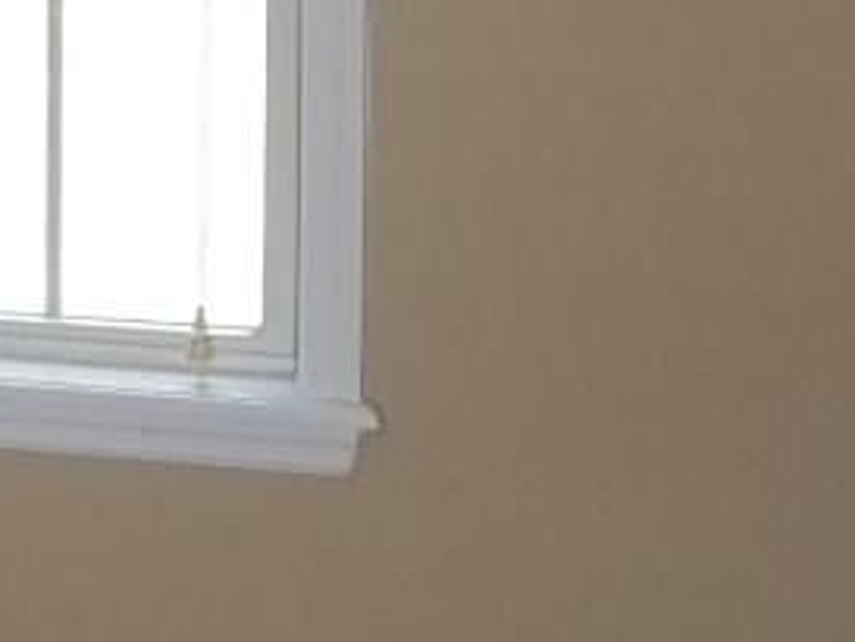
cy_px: -204
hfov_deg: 11.7
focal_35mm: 164
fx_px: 4053
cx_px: -235
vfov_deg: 8.9
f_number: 3.86
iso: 160
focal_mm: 6.17
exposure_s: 1/60
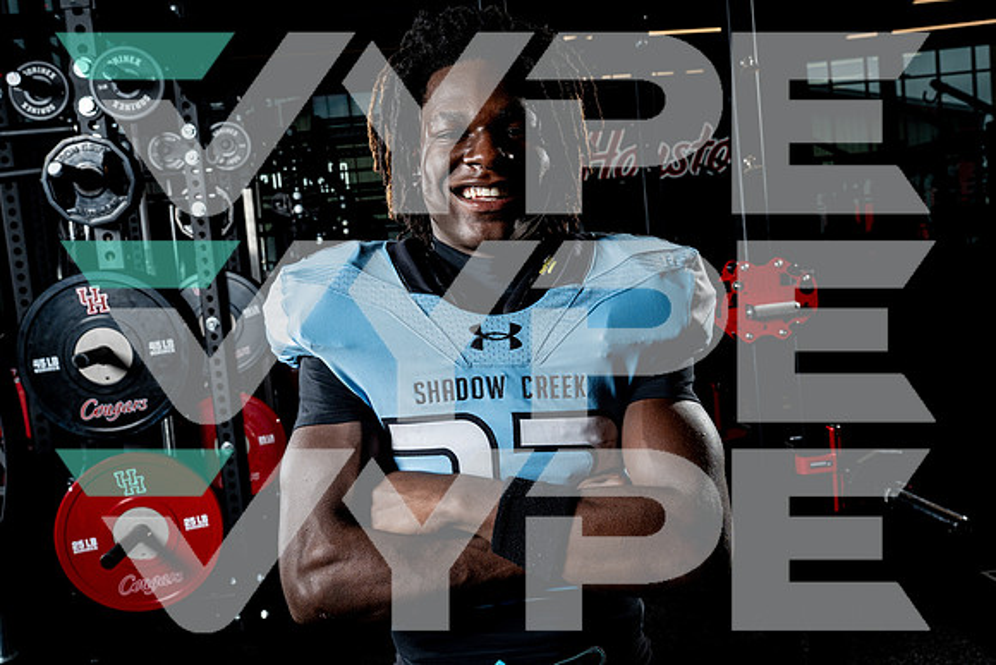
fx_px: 913
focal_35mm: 33
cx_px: 498
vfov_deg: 40.0
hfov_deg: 57.2
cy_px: 332
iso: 640
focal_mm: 33
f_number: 9
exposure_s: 1/250
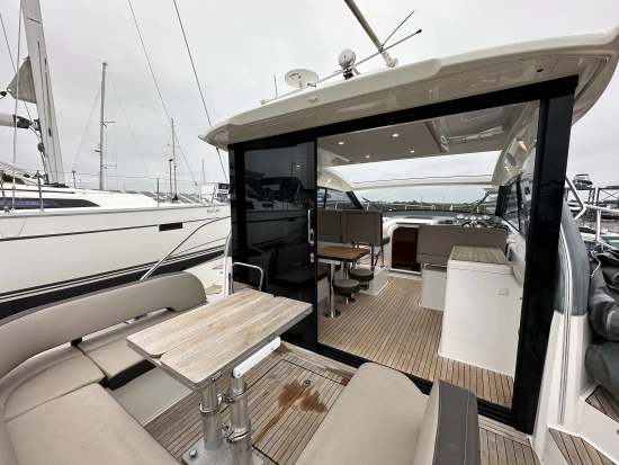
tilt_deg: -6.0
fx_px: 250
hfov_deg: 102.0
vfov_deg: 85.7
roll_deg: -1.2
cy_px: 232
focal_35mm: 14
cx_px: 310
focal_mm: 2.22
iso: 40
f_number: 2.2
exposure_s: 1/219
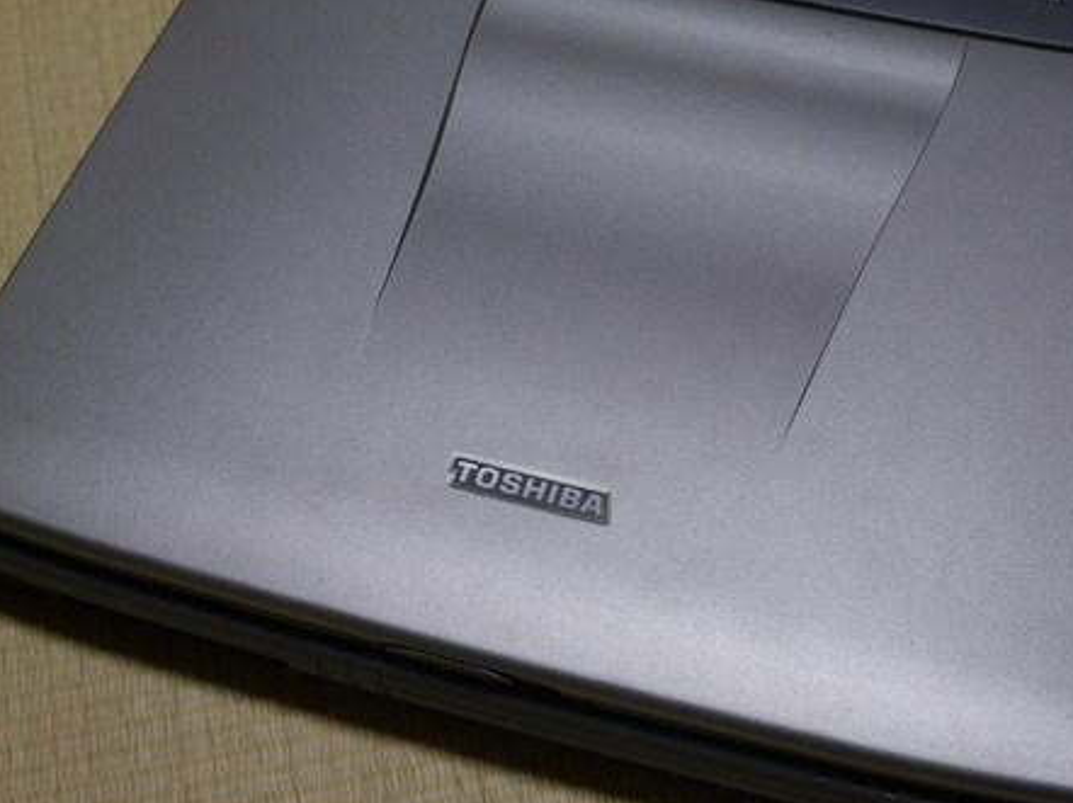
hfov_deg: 28.5
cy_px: 368
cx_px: 629
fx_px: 2107
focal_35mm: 68
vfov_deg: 21.6
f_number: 5.2
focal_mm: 25
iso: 800
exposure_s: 1/50
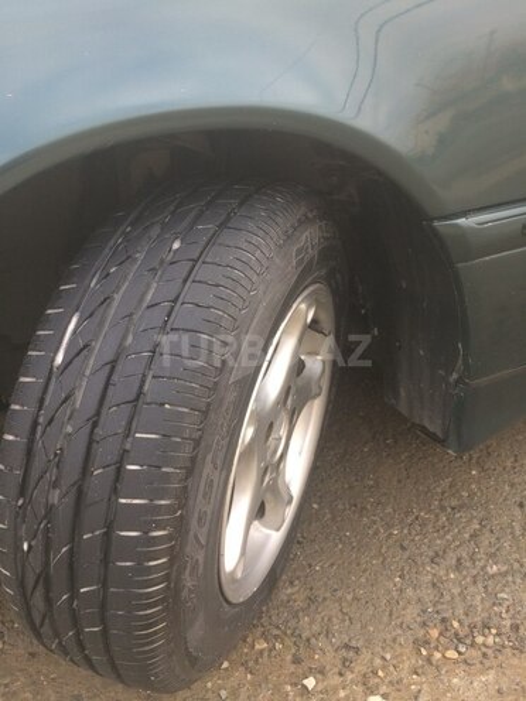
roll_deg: +6.3
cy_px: 350
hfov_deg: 48.2
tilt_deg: -23.1
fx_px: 588
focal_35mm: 29
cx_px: 263
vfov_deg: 61.7
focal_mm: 4.15
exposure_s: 1/100
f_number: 2.2
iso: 40
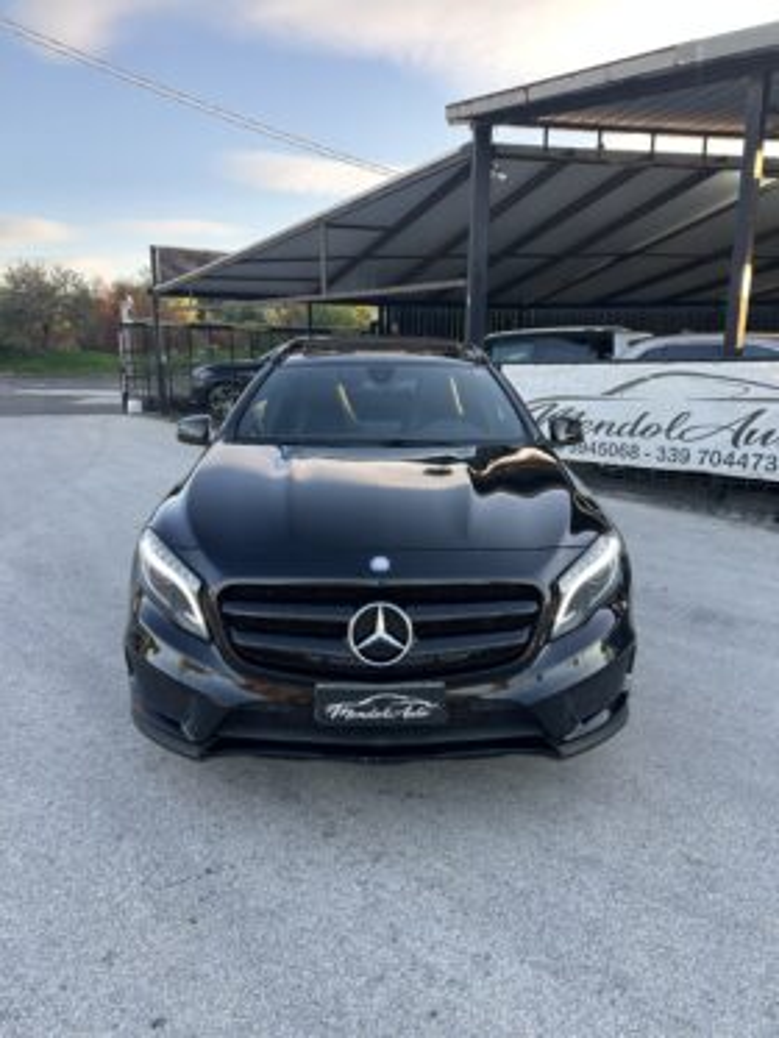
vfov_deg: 71.6
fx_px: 720
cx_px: 390
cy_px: 519
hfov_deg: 56.8
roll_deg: -1.3
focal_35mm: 24
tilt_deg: -10.4
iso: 80
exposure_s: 1/259
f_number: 1.78
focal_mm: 6.86
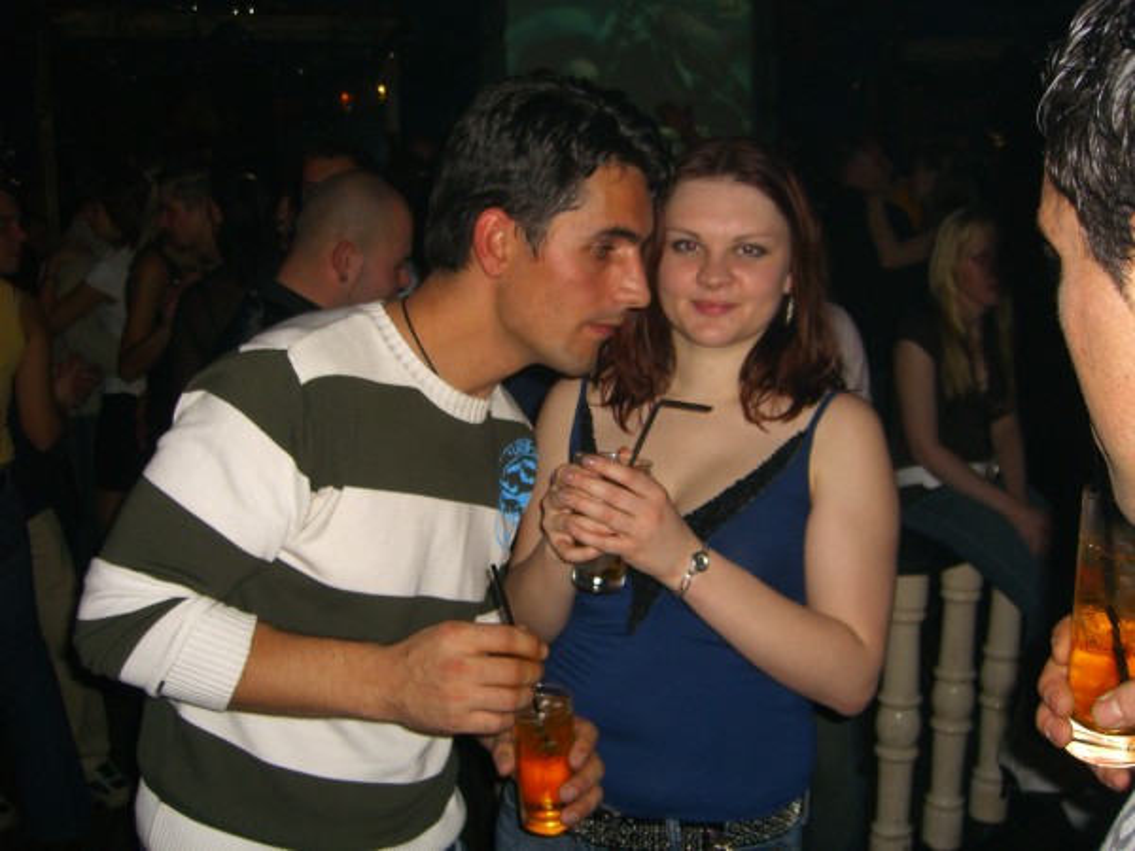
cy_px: 426
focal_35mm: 38
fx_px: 1246
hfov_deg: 49.0
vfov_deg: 37.7
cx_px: 568
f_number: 2.8
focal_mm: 7.9
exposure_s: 1/60
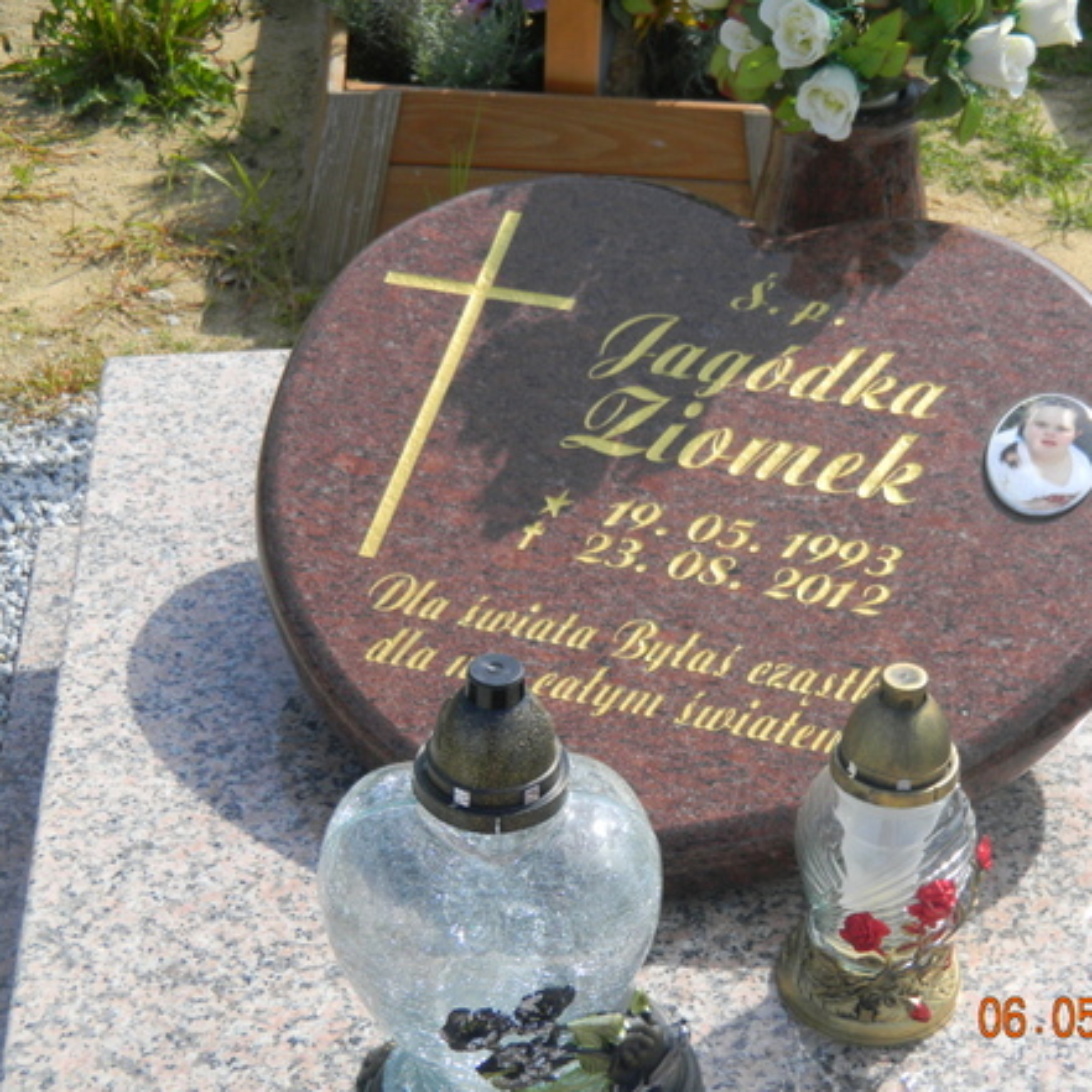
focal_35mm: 59
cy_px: 547
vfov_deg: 29.1
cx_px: 674
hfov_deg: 29.0
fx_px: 2106
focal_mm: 8.3
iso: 80
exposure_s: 1/116
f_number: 8.3
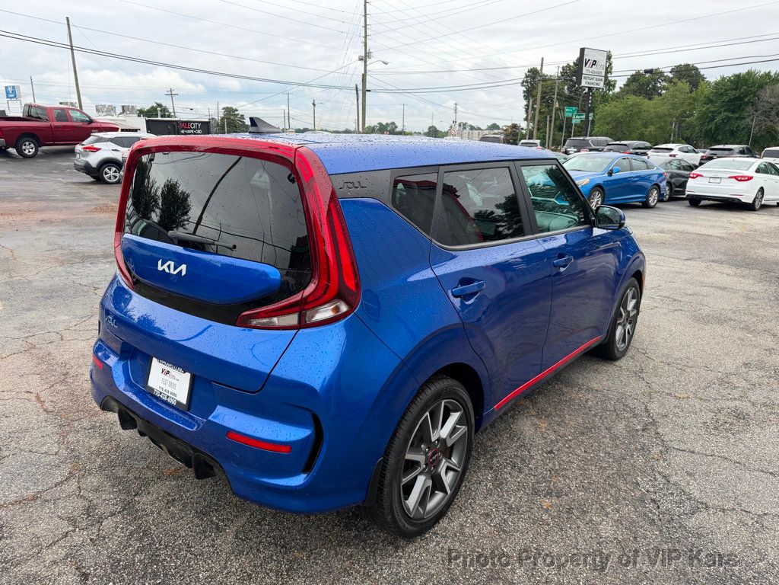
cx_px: 390
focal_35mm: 24
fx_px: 540
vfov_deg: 56.8
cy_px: 292
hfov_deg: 71.6
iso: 100
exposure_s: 1/1091
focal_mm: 6.76
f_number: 1.78
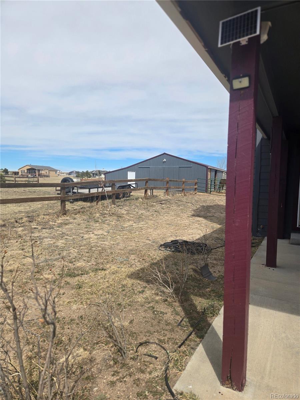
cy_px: 200
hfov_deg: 58.9
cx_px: 150
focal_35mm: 23
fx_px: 266
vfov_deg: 73.9
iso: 25
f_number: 1.8
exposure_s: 1/1889
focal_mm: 5.4
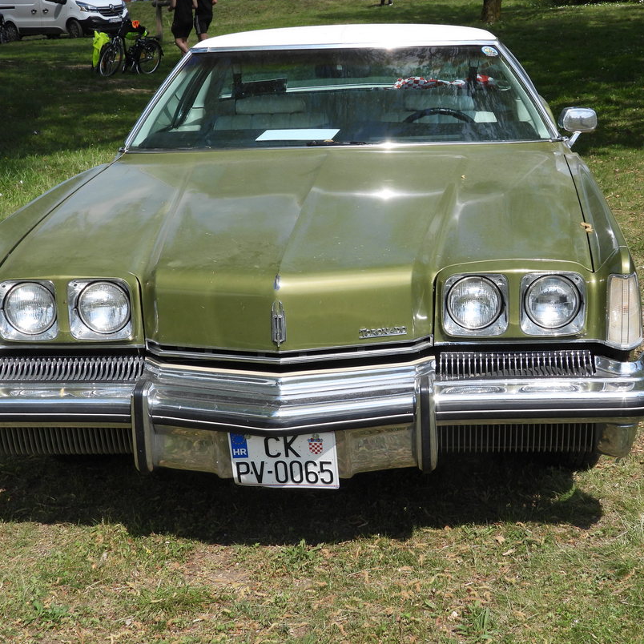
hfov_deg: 26.1
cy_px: 284
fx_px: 1389
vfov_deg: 26.1
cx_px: 352
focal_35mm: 66
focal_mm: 9
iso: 100
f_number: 3.2
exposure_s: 1/1250
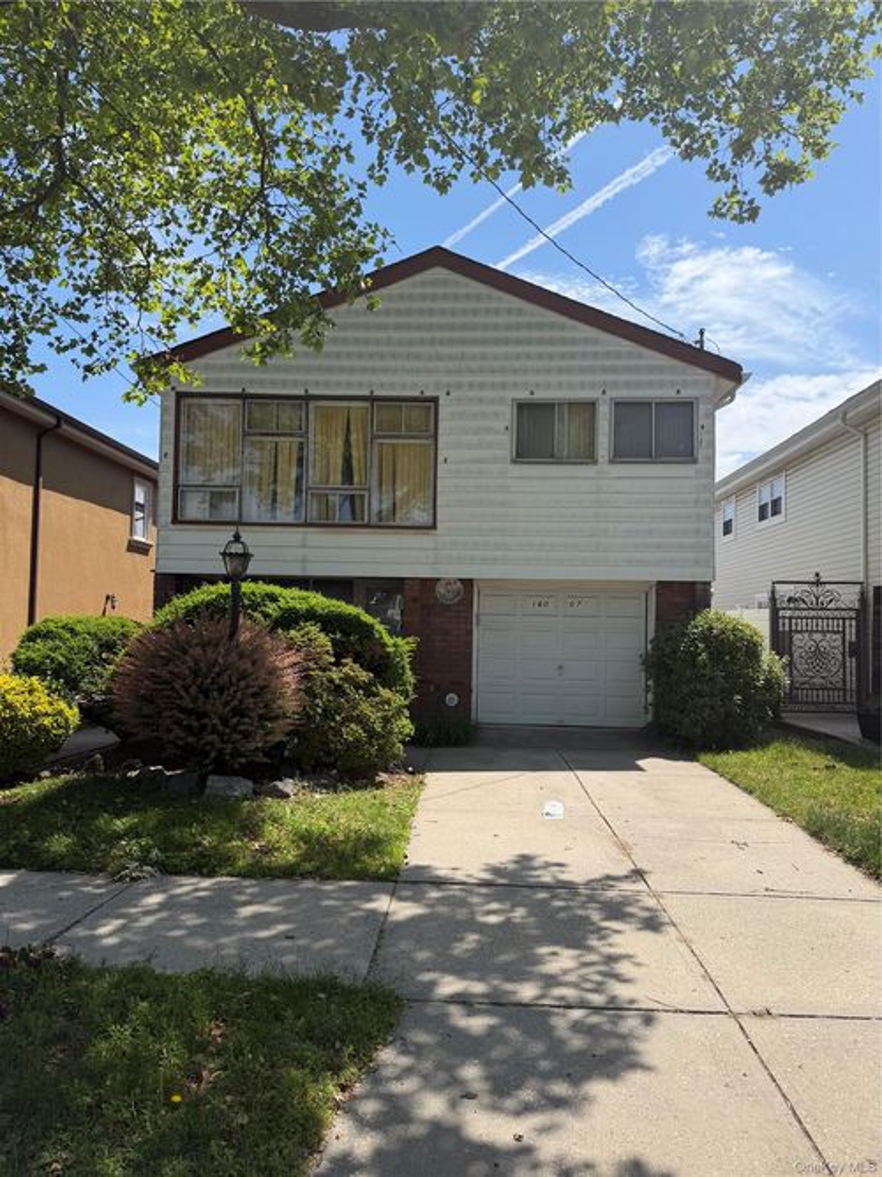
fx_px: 816
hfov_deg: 56.8
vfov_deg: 71.6
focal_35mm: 24
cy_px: 588
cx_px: 441
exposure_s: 1/4167
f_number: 1.78
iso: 80
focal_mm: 6.76
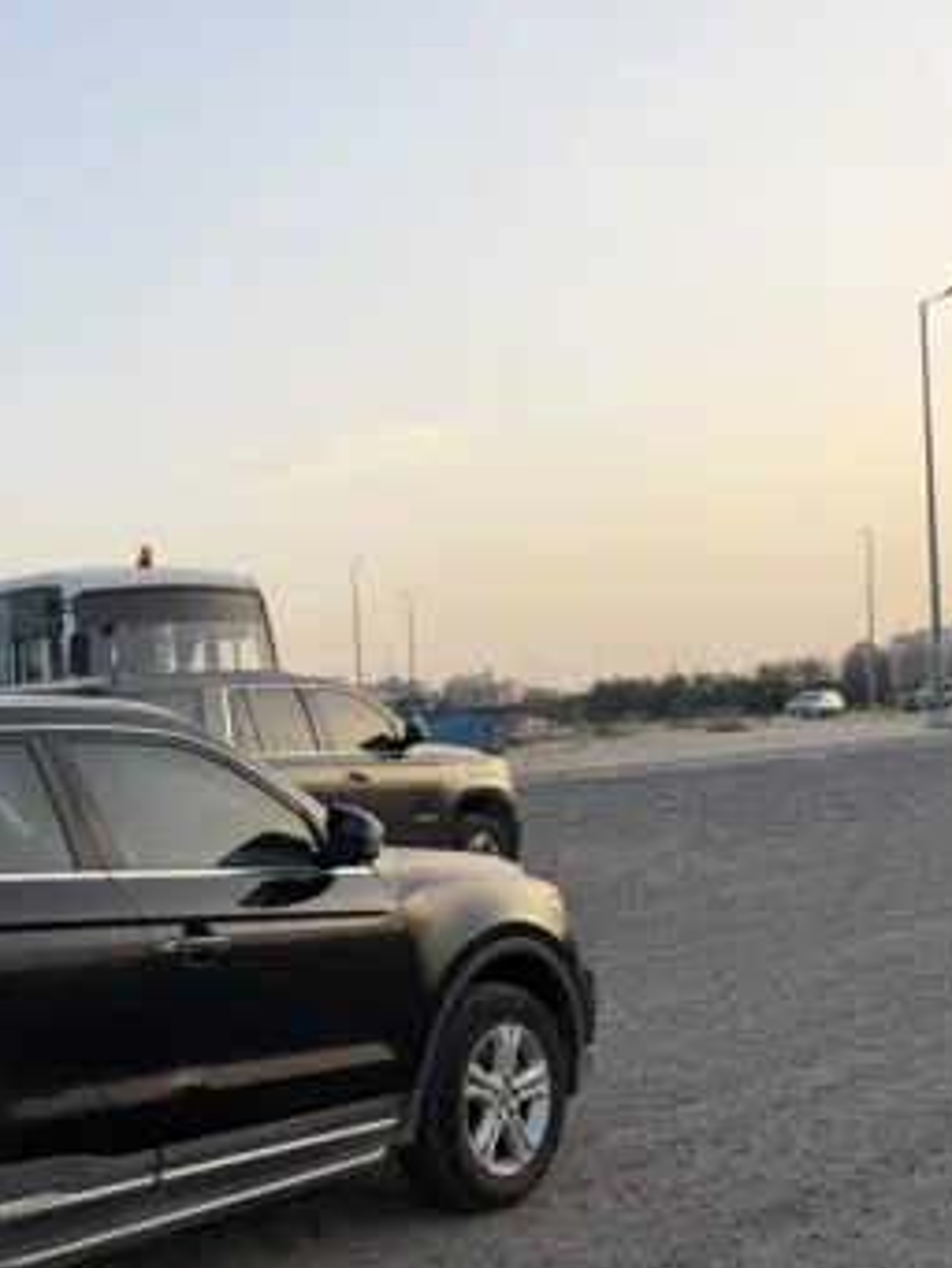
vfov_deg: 41.6
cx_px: -126
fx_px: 1649
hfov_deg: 28.8
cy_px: 822
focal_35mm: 45
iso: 80
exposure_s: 1/1250
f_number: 1.78
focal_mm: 6.76
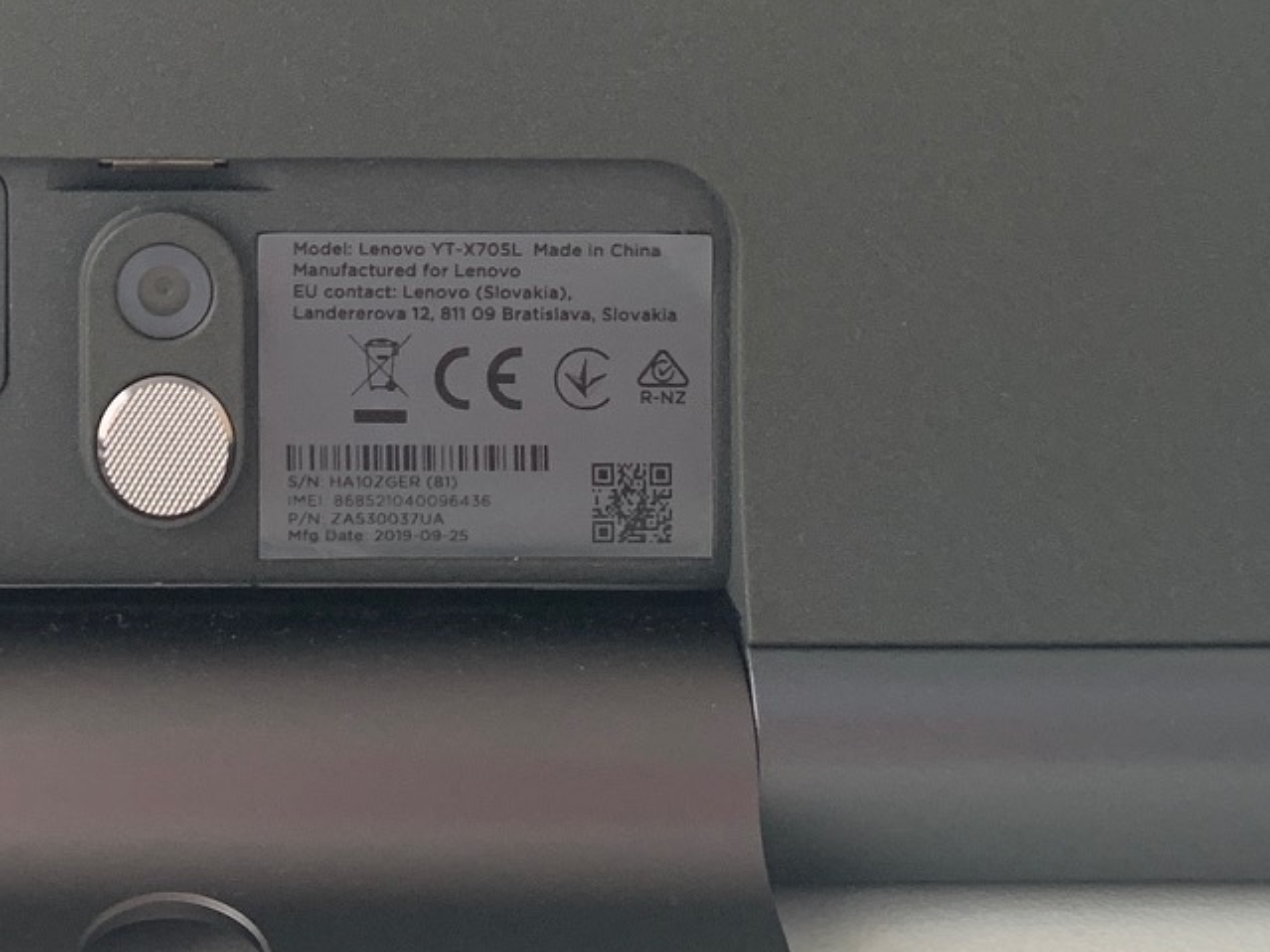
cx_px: 79
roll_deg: -0.2
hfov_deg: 23.1
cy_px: -103
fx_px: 3008
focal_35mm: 82
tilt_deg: -9.9
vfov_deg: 17.4
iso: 100
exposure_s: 1/100
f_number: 1.8
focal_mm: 4.25
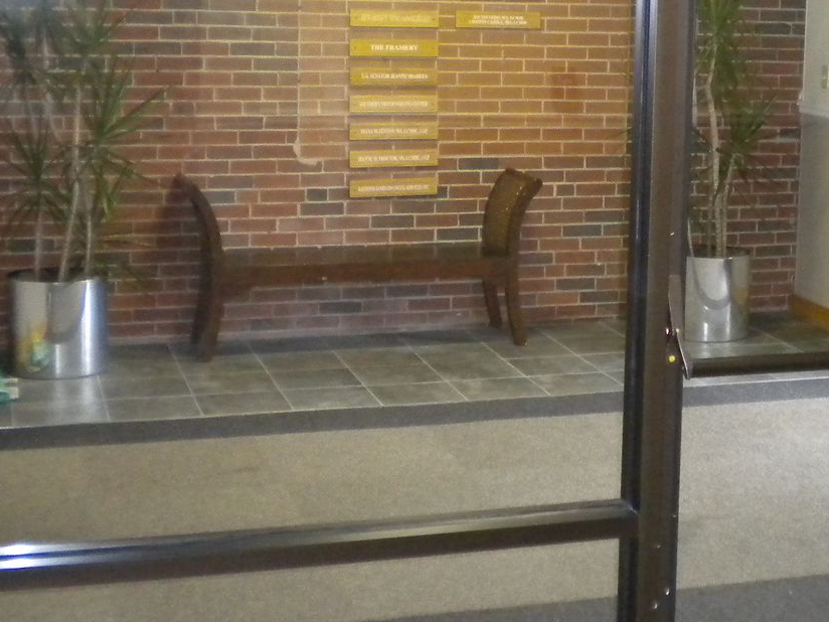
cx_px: 690
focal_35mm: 68
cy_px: 192
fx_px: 1628
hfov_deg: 27.8
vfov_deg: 21.5
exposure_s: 1/30
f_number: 3.1
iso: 579
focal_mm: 6.3
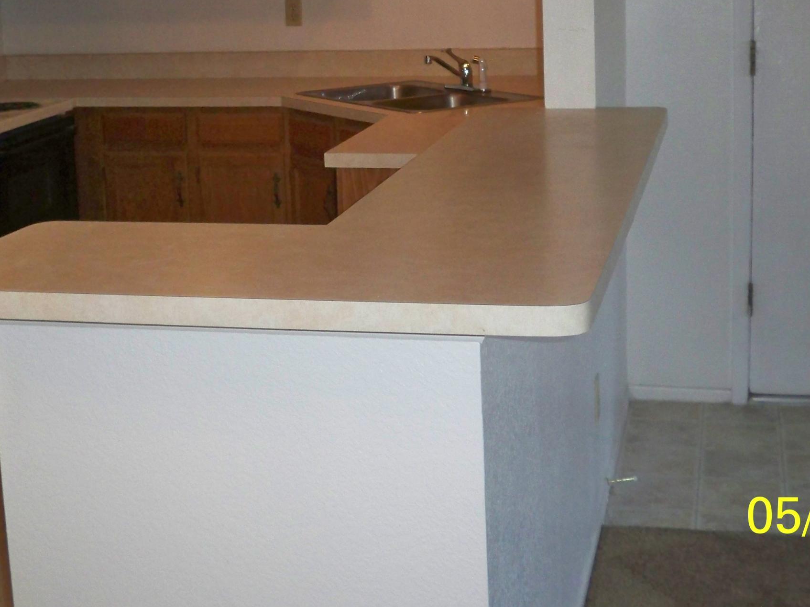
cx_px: 395
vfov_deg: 23.3
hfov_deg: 31.2
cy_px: 115
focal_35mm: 62
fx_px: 1451
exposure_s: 1/60
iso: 200
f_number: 3.1
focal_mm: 6.3
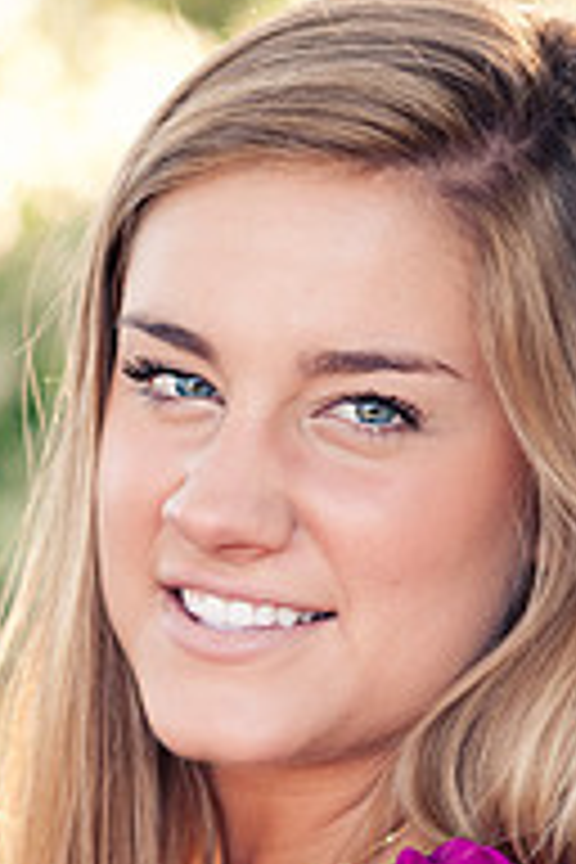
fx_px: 4776
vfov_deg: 10.3
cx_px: 281
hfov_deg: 6.9
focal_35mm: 199
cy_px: 724
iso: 250
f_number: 3.5
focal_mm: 85
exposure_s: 1/125
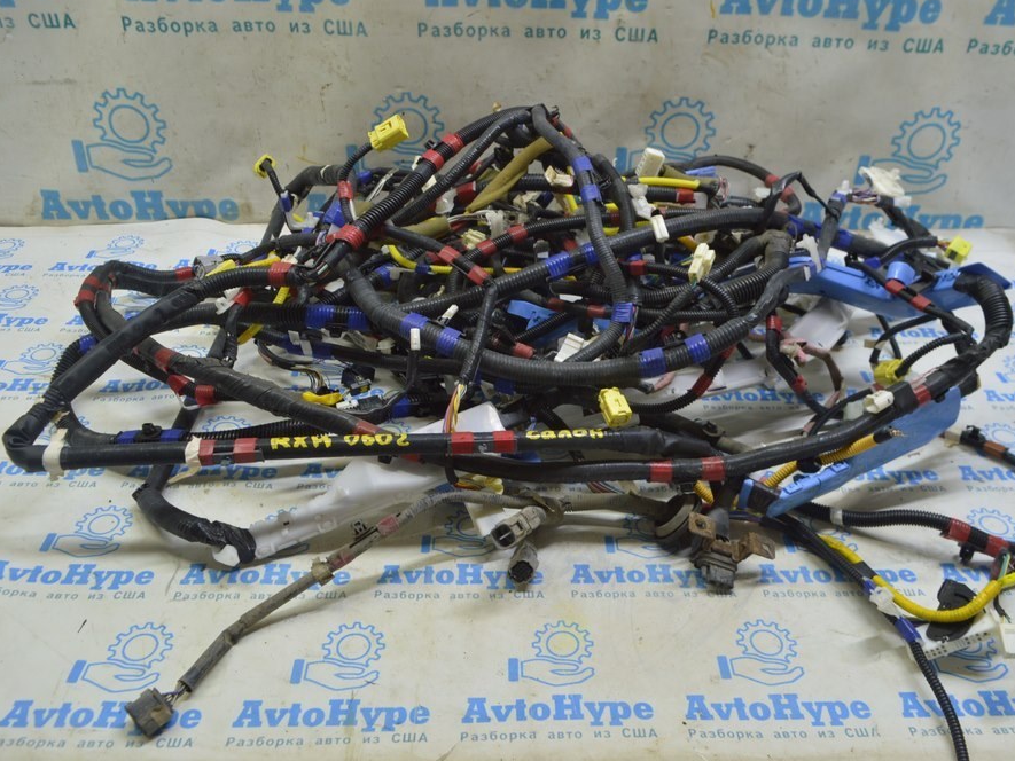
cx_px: 528
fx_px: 880
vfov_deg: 46.8
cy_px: 372
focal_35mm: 30
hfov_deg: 59.9
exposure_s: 1/20
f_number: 5.6
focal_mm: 18
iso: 400
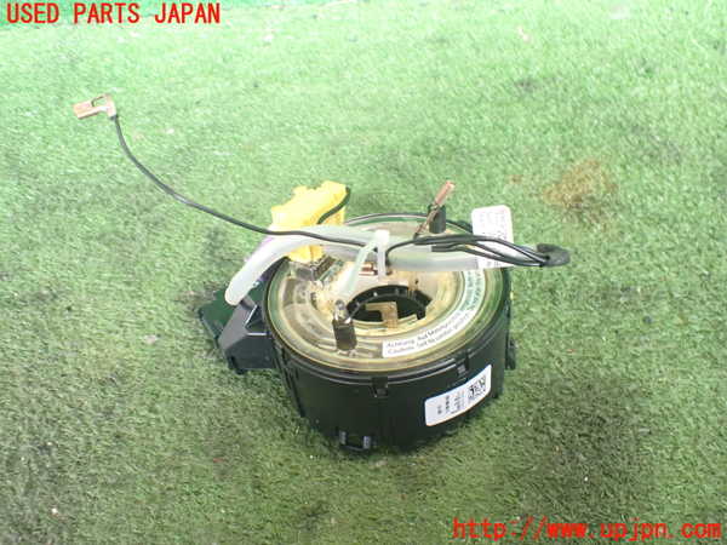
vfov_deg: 46.8
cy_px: 272
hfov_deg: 60.0
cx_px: 364
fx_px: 630
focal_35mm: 30
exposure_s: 1/60
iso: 800
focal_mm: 5.4
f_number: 2.3
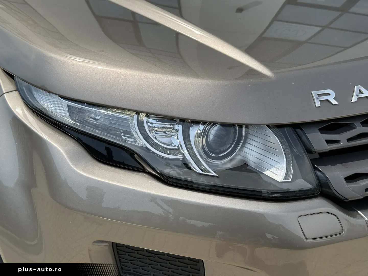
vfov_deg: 30.3
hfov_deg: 39.7
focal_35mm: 48
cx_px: 184
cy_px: 138
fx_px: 510
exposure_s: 1/5208
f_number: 1.78
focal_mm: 6.76
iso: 64
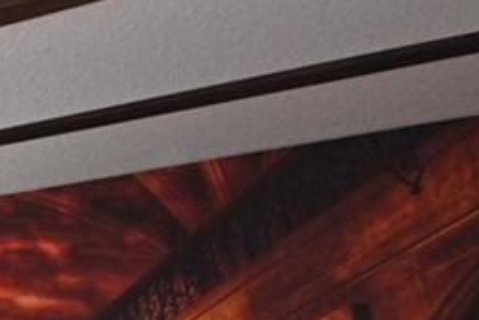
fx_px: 1159
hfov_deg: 12.2
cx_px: -891
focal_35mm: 87
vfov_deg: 14.6
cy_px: 484
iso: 800
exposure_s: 1/60
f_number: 10
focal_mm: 14
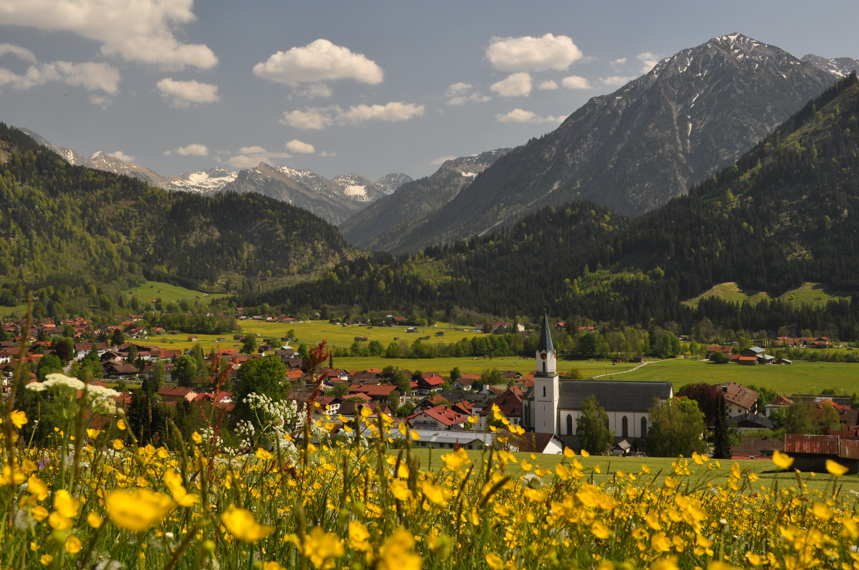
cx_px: 430
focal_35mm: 42
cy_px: 285
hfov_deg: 46.4
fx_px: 1001
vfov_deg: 31.8
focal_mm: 28
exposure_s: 1/100
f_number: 11
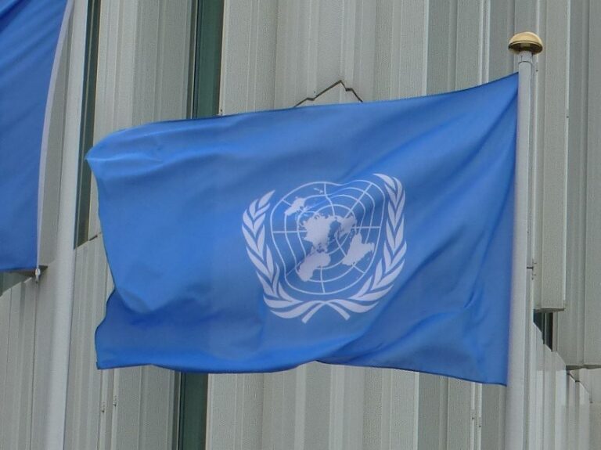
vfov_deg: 18.6
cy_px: 225
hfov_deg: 24.7
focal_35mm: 79
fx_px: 1371
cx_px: 300
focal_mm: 14.2
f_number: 5.1
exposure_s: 1/320
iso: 100
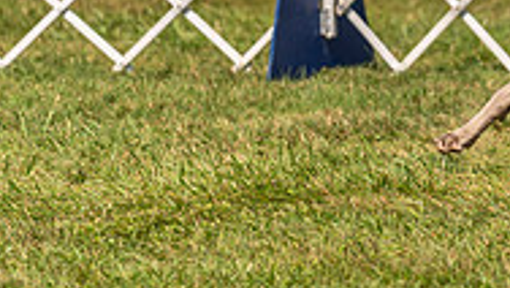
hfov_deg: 3.9
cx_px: 605
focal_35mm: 549
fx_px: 7428
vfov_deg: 2.2
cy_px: -129
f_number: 2.8
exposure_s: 1/3200
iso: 200
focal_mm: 170
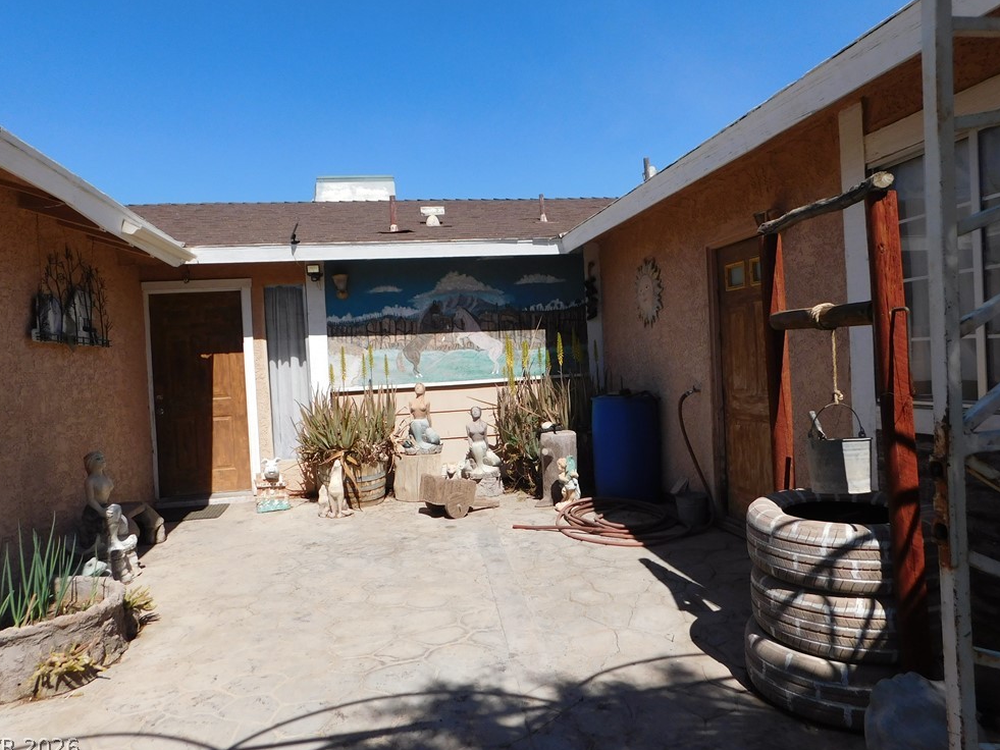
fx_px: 693
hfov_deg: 71.6
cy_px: 372
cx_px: 489
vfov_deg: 56.8
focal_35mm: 24
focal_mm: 4
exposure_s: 1/640
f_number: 6
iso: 125
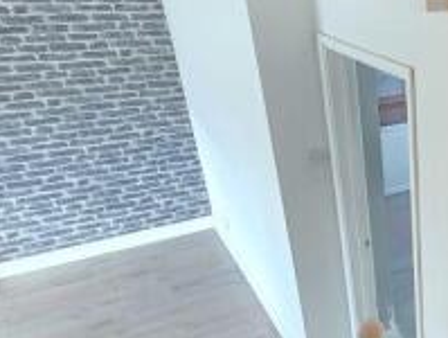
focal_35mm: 38
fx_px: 493
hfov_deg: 39.0
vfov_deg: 37.5
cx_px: 508
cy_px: 220
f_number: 1.9
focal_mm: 2.2
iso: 500
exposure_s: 1/50
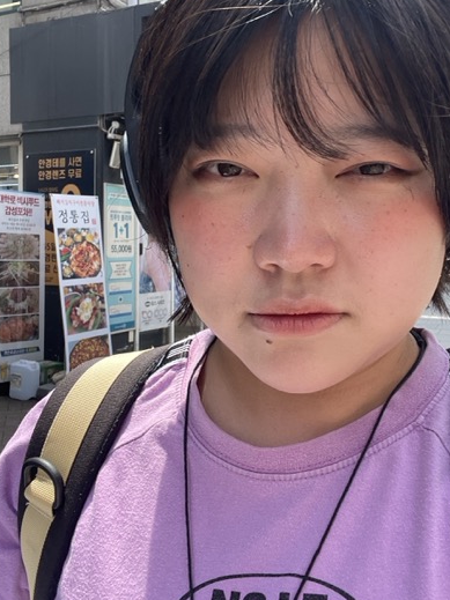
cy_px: 243
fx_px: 642
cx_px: 260
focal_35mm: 37
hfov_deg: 38.6
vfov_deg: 49.9
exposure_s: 1/192
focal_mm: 2.71
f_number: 2.2
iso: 25
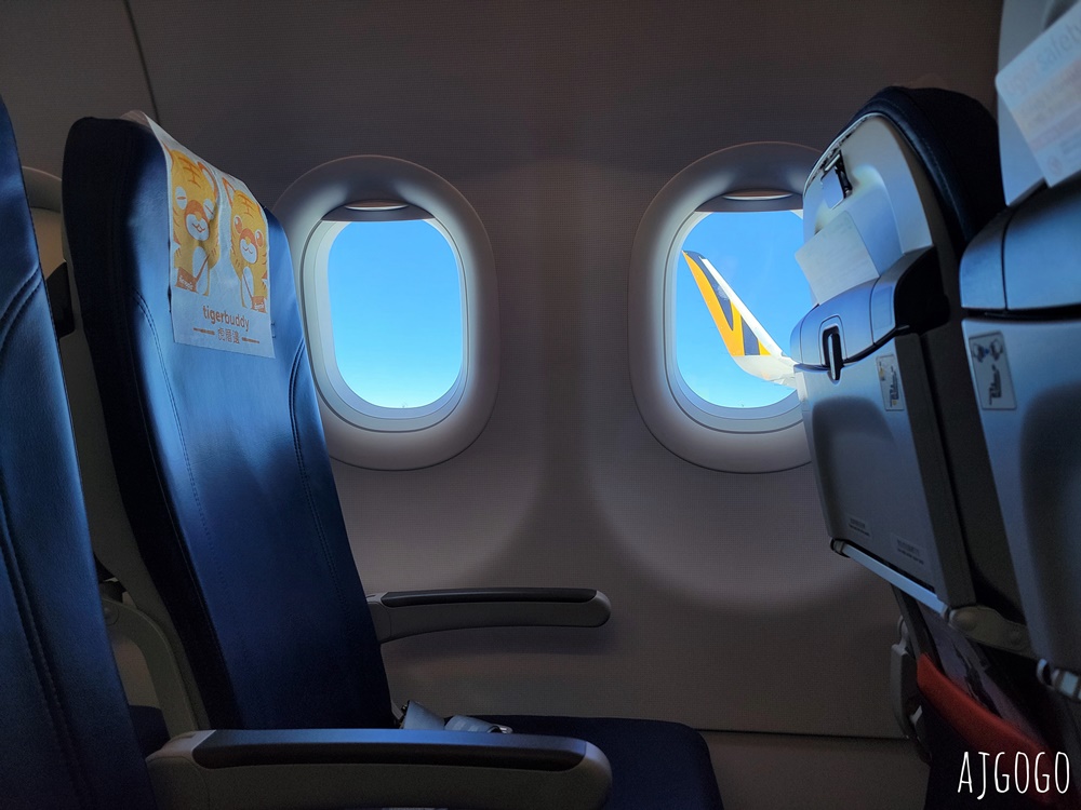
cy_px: 405
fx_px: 812
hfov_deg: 67.3
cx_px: 540
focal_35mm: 26
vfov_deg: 53.1
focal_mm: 5.4
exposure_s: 1/180
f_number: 1.8
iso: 64
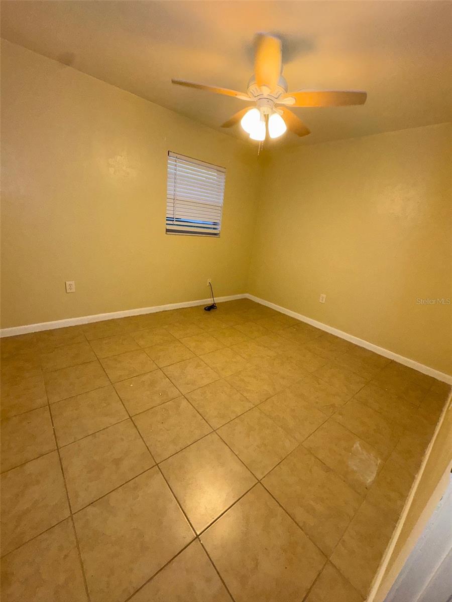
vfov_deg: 102.1
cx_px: 226
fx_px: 244
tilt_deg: -18.2
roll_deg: -6.4
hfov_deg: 85.7
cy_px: 301
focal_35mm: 14
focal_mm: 2.22
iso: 160
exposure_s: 1/100
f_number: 2.2
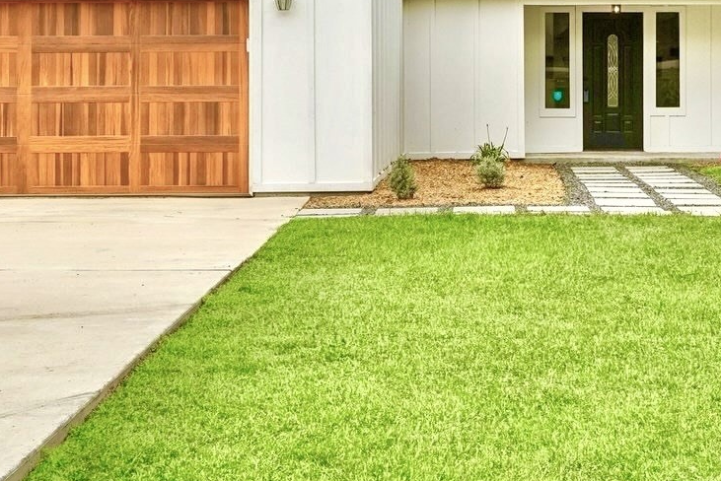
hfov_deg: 24.0
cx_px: 502
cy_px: 29
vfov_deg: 16.0
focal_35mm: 84
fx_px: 1683
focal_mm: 30
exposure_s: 1/1000
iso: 500
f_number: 8
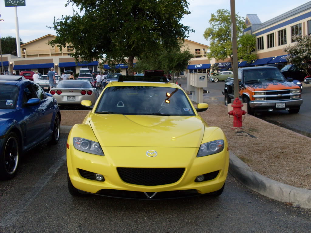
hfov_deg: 49.0
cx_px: 156
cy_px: 116
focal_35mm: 38
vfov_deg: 37.7
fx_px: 341
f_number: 2.8
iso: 80
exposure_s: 1/180
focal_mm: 6.3
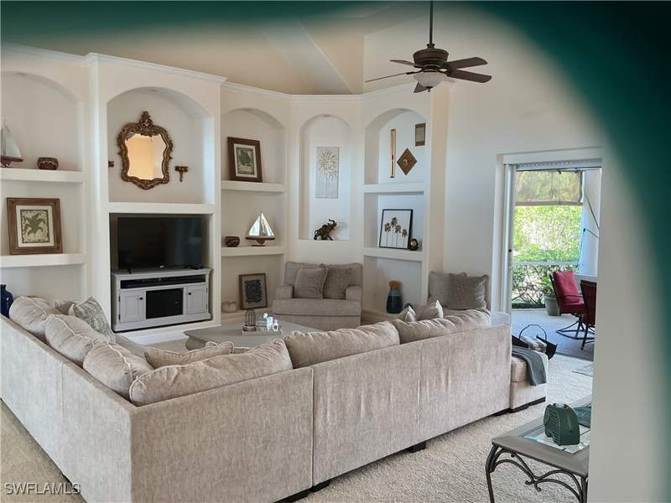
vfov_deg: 48.2
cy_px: 252
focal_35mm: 29
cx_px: 336
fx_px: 562
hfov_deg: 61.7
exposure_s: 1/60
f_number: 1.8
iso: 50
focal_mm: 3
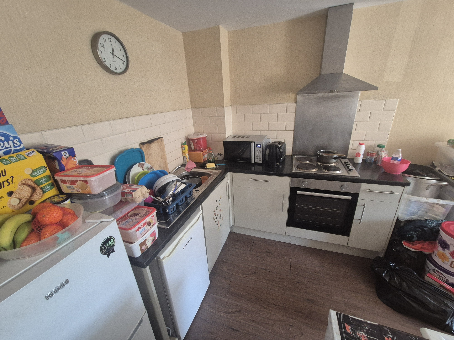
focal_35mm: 13
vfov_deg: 89.9
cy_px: 170
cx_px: 227
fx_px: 170
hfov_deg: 106.2
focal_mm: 2.2
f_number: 2.2
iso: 500
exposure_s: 1/50
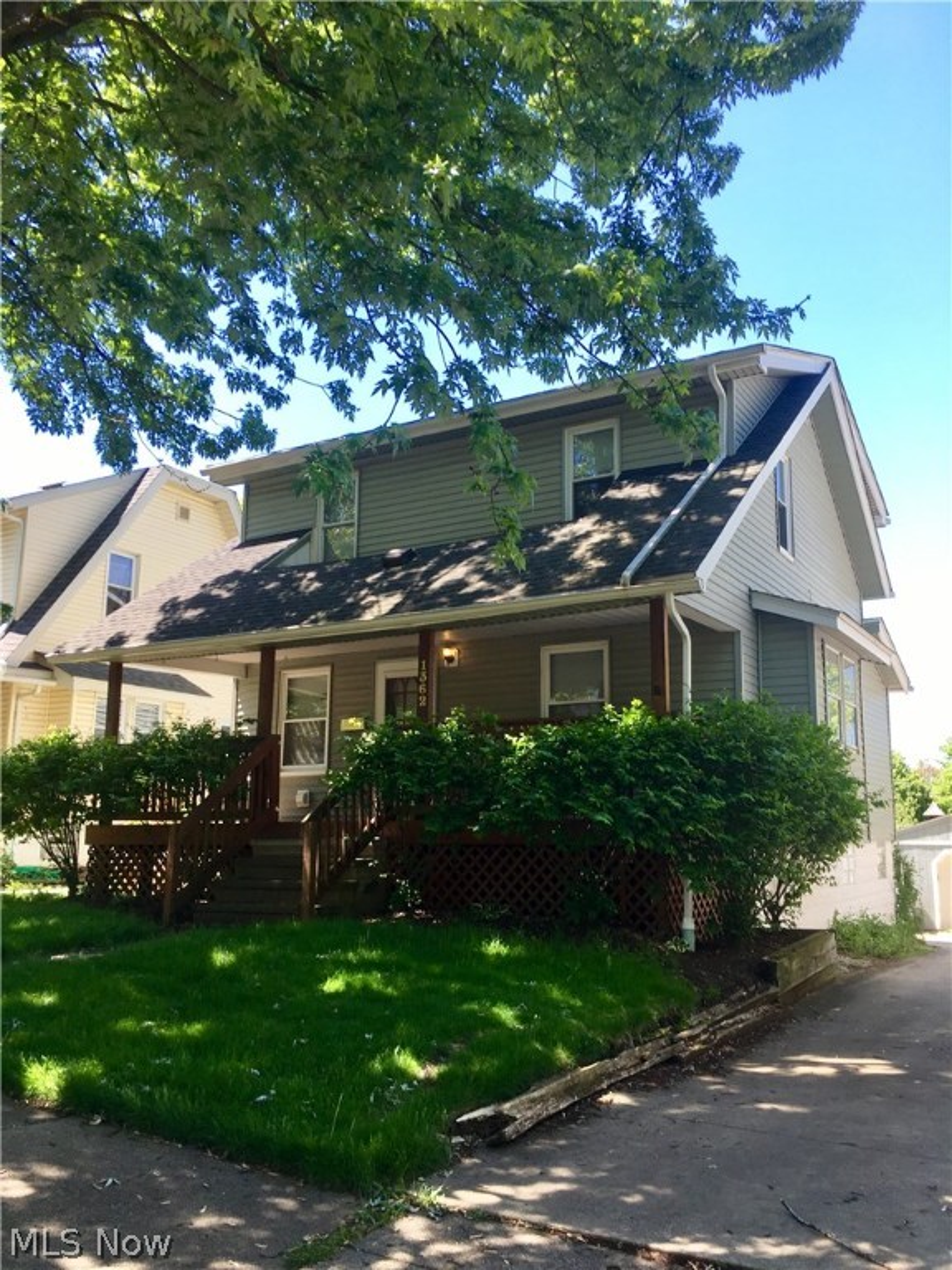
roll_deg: -1.0
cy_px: 635
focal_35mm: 29
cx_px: 476
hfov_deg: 48.2
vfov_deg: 61.7
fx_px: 1063
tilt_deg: +11.3
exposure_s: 1/288
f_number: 2.2
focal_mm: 4.15
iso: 25
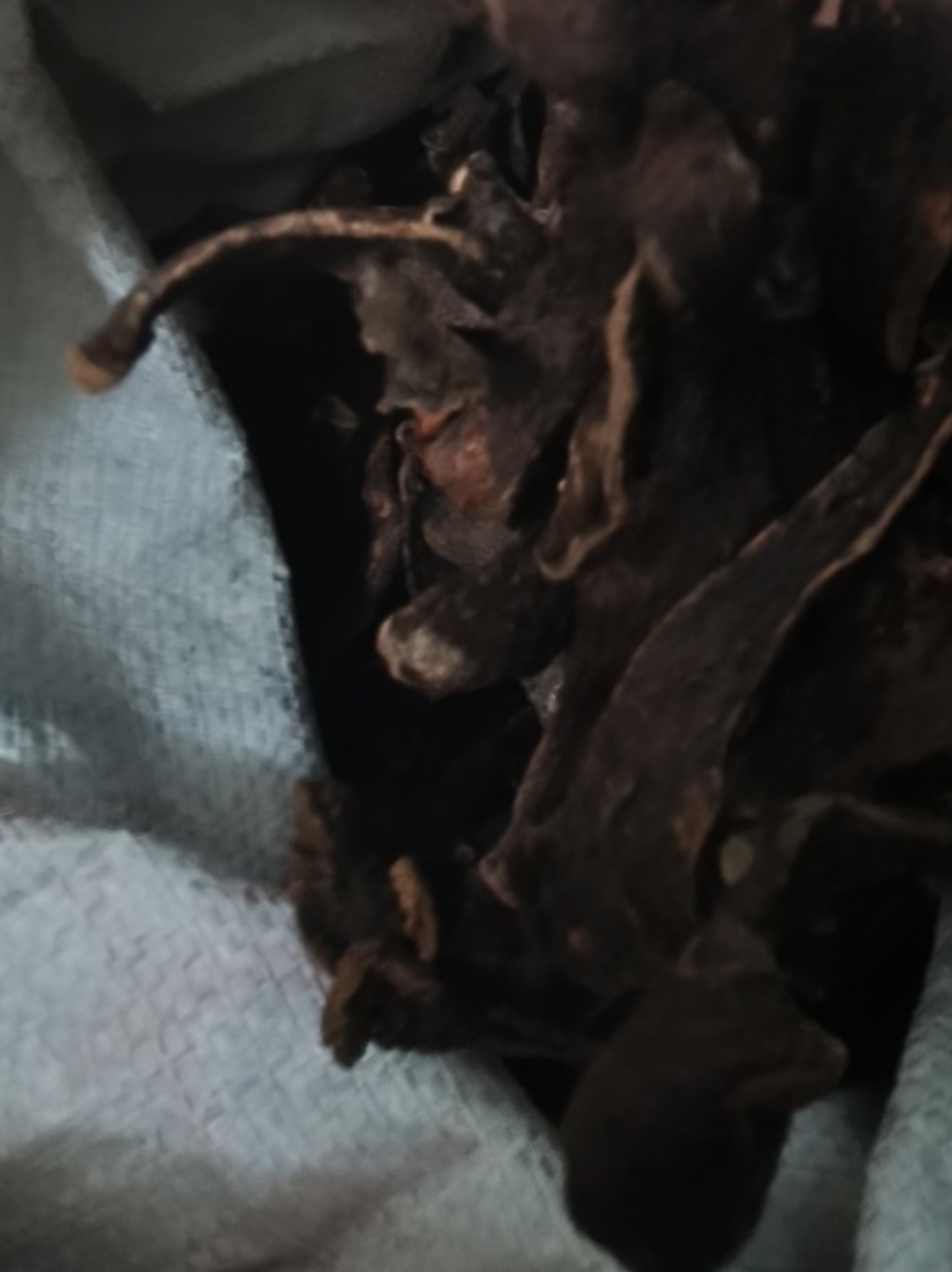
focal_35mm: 27
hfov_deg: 48.9
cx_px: 735
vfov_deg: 59.4
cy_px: 228
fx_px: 991
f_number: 2.2
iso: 800
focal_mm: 1.67
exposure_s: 1/10
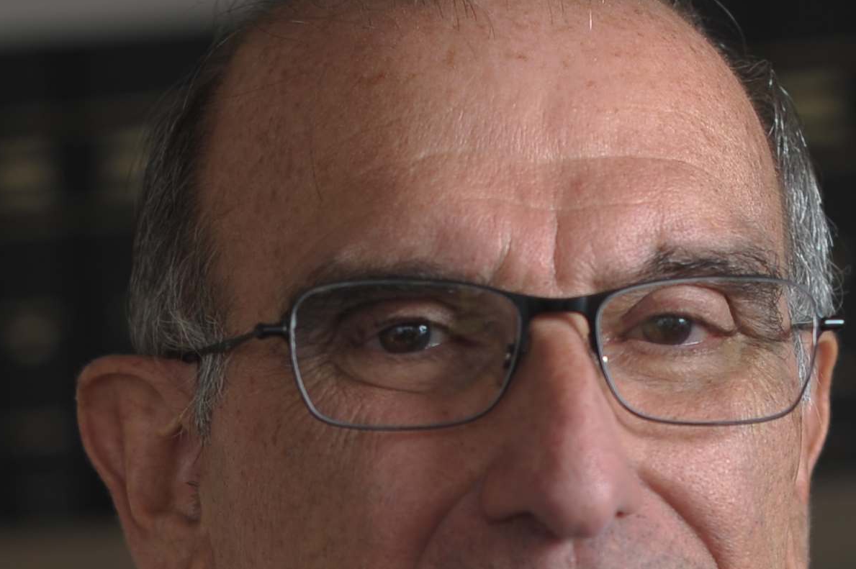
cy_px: 671
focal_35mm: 179
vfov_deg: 7.6
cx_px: 419
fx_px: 4253
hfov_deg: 11.5
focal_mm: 50
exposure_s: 1/320
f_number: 2.2
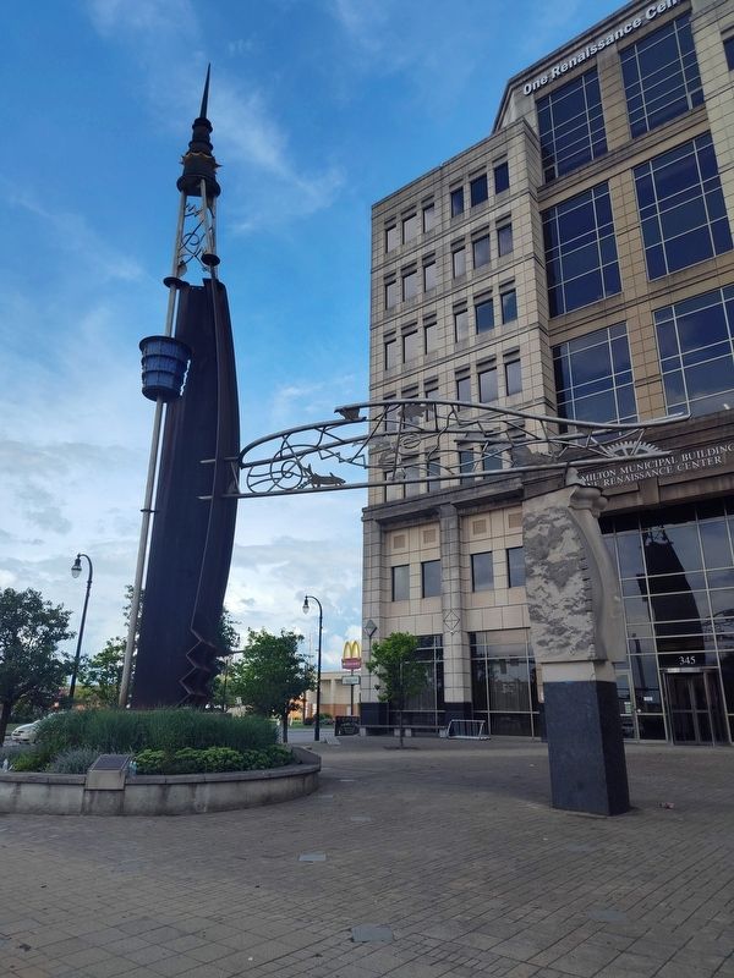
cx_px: 367
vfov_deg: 73.9
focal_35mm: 23
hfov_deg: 58.9
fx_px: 650
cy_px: 489
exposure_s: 1/1600
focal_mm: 5.56
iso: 100
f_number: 1.8
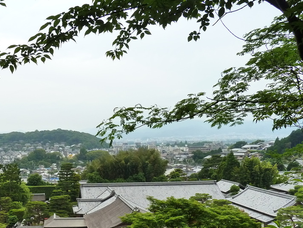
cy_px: 168
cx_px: 58
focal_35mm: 42
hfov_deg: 42.6
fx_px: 368
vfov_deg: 33.7
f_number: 4
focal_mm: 4.1
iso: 200
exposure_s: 1/200
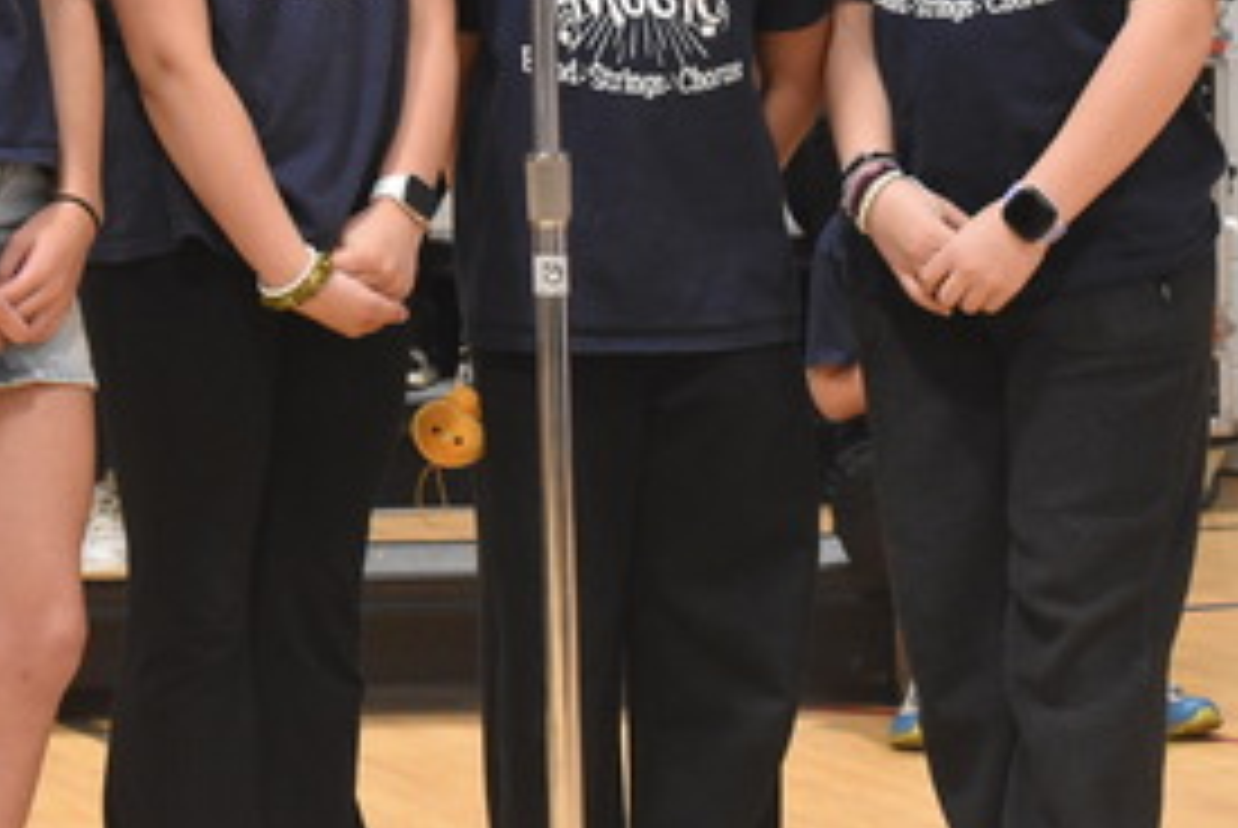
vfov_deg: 8.2
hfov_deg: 12.2
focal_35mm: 168
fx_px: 5784
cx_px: 455
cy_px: 32
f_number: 5.6
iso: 2500
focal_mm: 55
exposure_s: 1/60
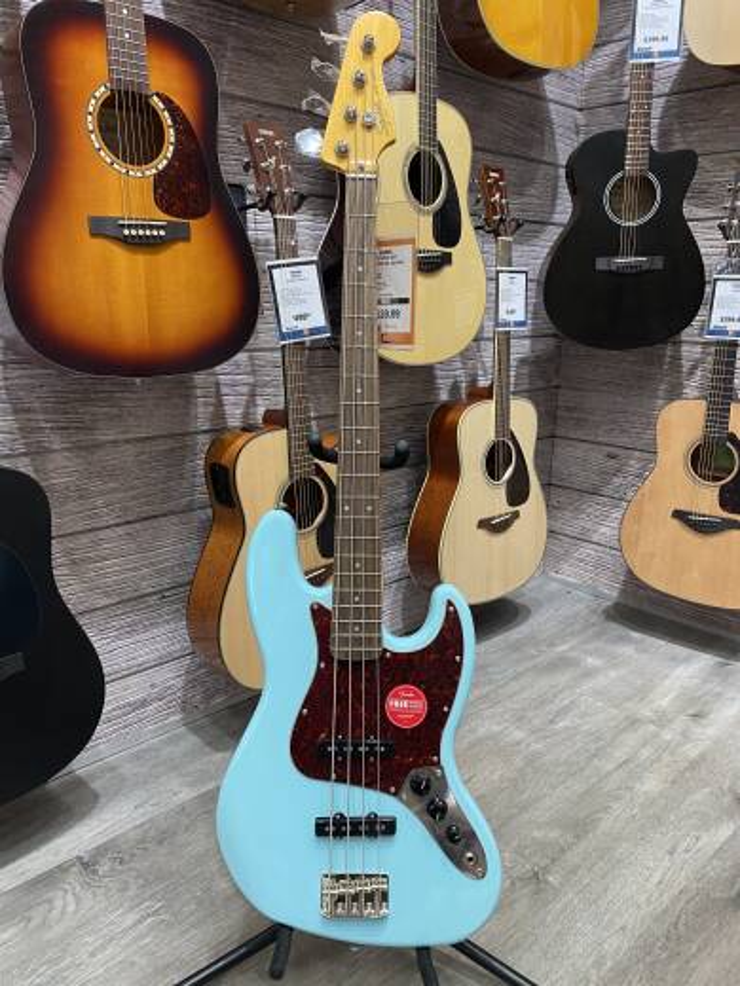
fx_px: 741
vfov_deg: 67.3
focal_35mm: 26
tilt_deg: -14.9
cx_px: 370
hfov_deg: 53.1
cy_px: 493
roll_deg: -0.9
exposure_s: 1/60
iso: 100
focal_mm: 4.25
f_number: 1.8
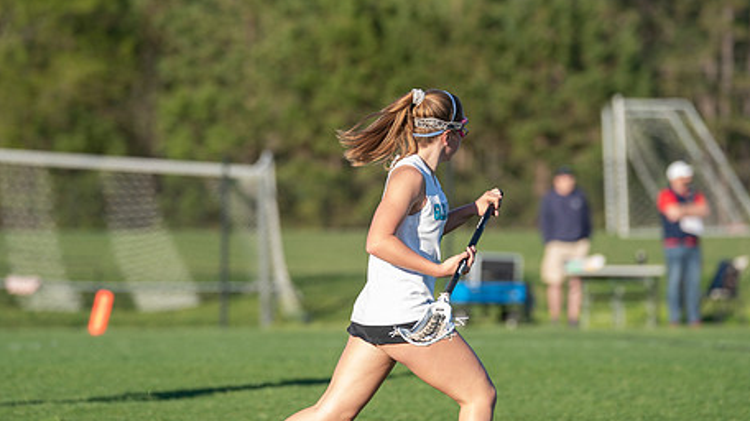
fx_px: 5268
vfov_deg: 4.6
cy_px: 237
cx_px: 371
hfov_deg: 8.1
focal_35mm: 265
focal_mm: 171
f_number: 3.2
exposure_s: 1/400
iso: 50
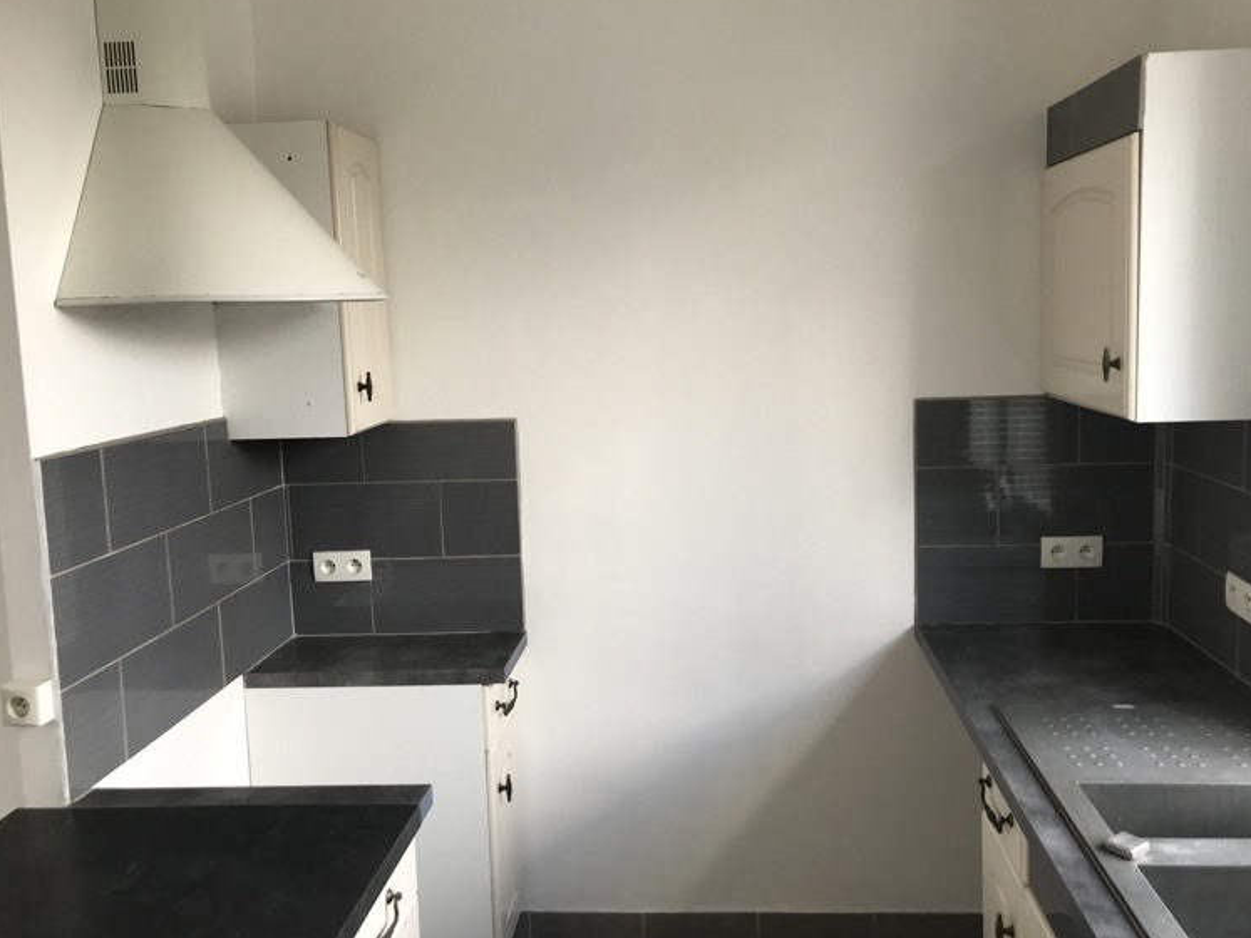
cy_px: 439
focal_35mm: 30
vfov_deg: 46.8
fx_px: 1084
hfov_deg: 59.9
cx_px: 665
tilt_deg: -5.6
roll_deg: +0.8
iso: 40
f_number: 1.8
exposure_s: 1/100
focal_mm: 3.99
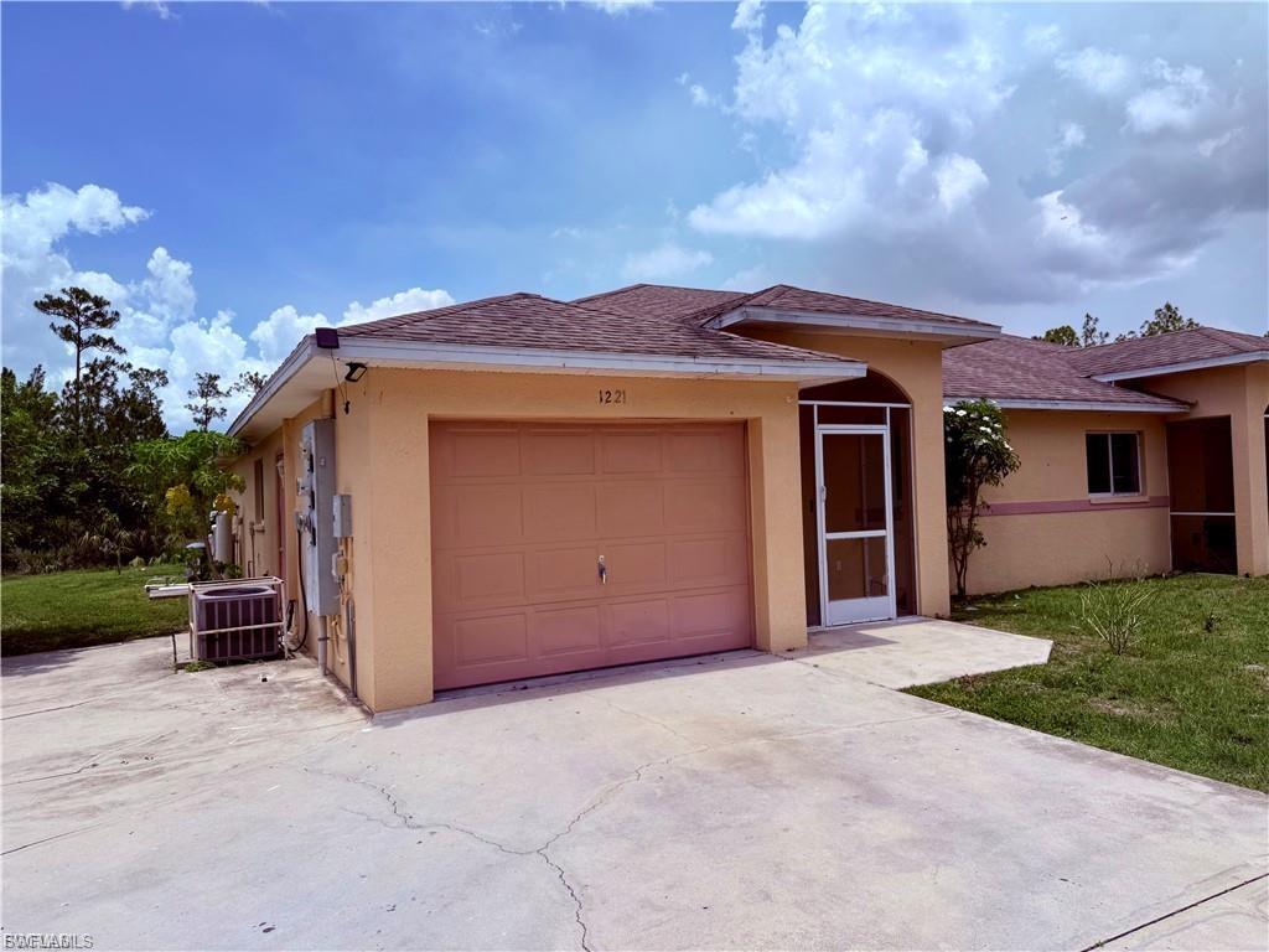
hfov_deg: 71.6
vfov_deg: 56.8
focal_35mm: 24
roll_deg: +2.3
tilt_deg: +2.8
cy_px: 476
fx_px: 880
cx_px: 634
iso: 80
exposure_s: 1/6711
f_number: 1.78
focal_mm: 6.76
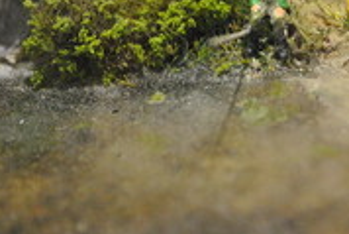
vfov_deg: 7.4
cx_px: 283
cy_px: 11
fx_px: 1796
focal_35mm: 185
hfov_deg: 11.1
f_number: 5.6
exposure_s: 1/30
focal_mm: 55
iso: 1600
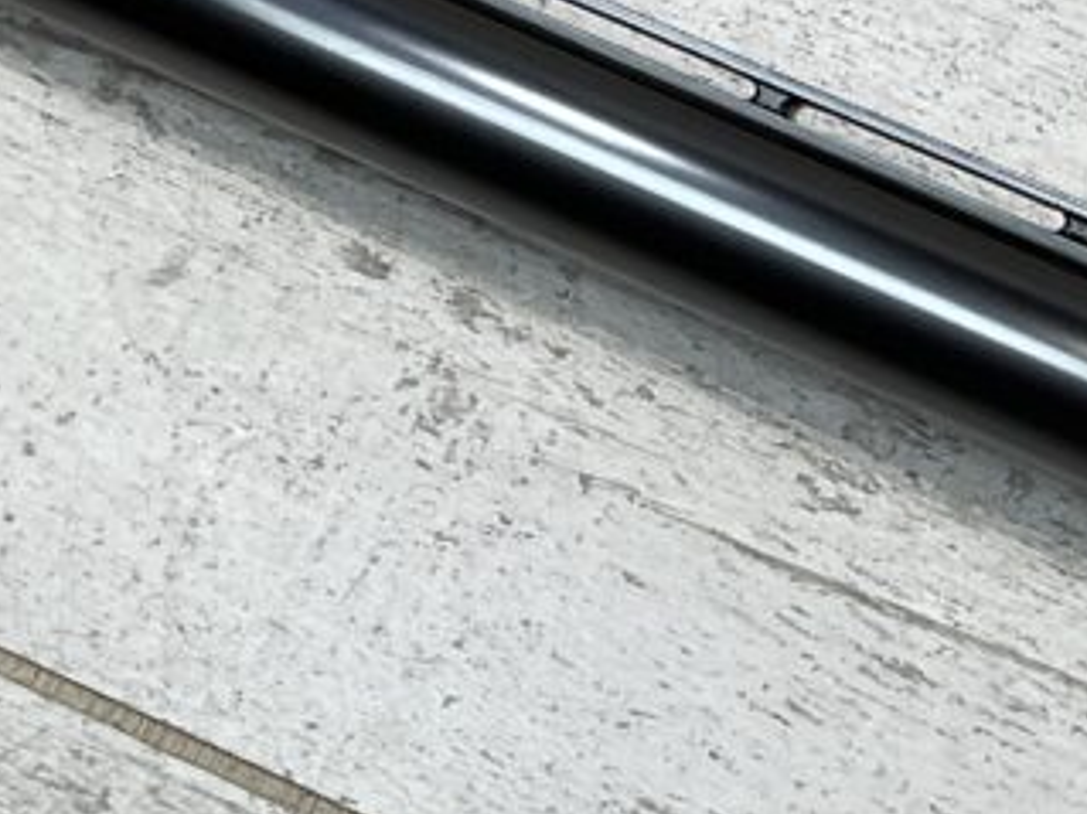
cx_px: 954
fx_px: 2919
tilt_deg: -75.8
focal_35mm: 93
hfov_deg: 20.7
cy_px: 358
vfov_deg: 15.9
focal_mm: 3
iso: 16
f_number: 1.8
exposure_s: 1/199
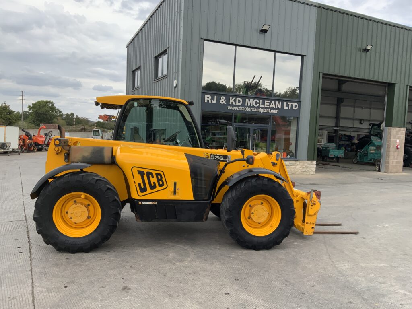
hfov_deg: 61.7
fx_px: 345
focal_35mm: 29
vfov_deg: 48.2
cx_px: 206
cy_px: 154
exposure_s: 1/627
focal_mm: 3
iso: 16
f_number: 1.8
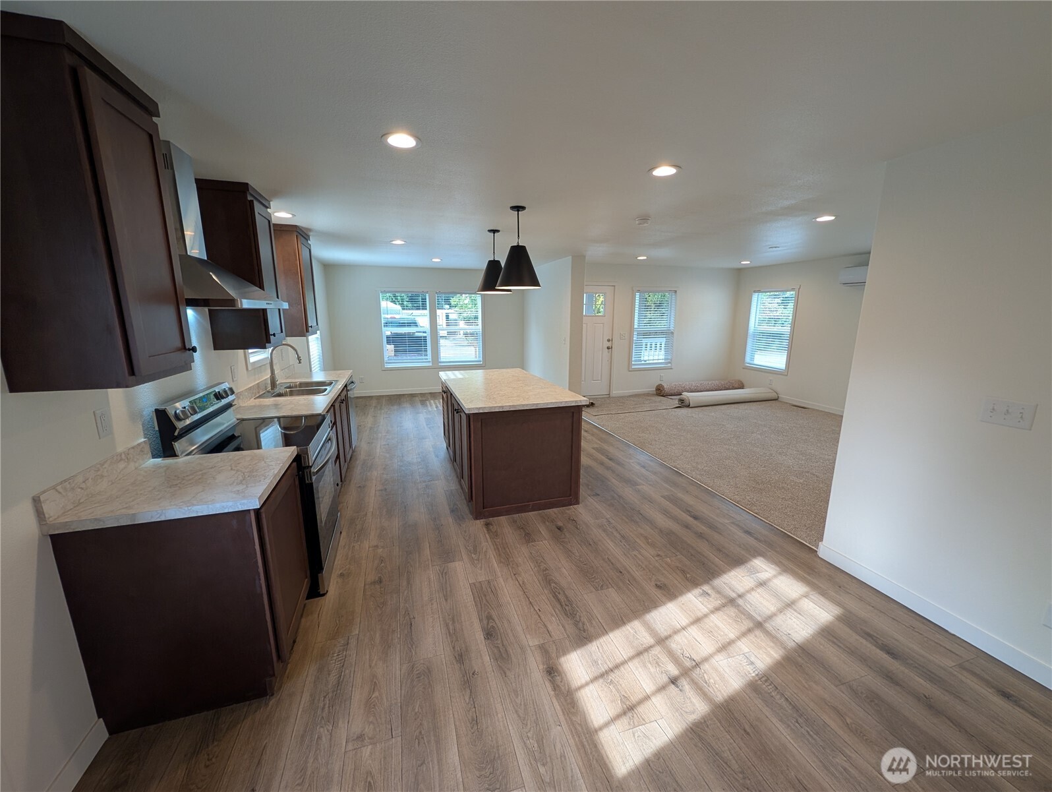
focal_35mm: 12
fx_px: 365
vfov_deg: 94.6
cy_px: 396
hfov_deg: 110.5
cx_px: 526
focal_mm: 2.02
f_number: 1.7
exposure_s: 1/120
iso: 88
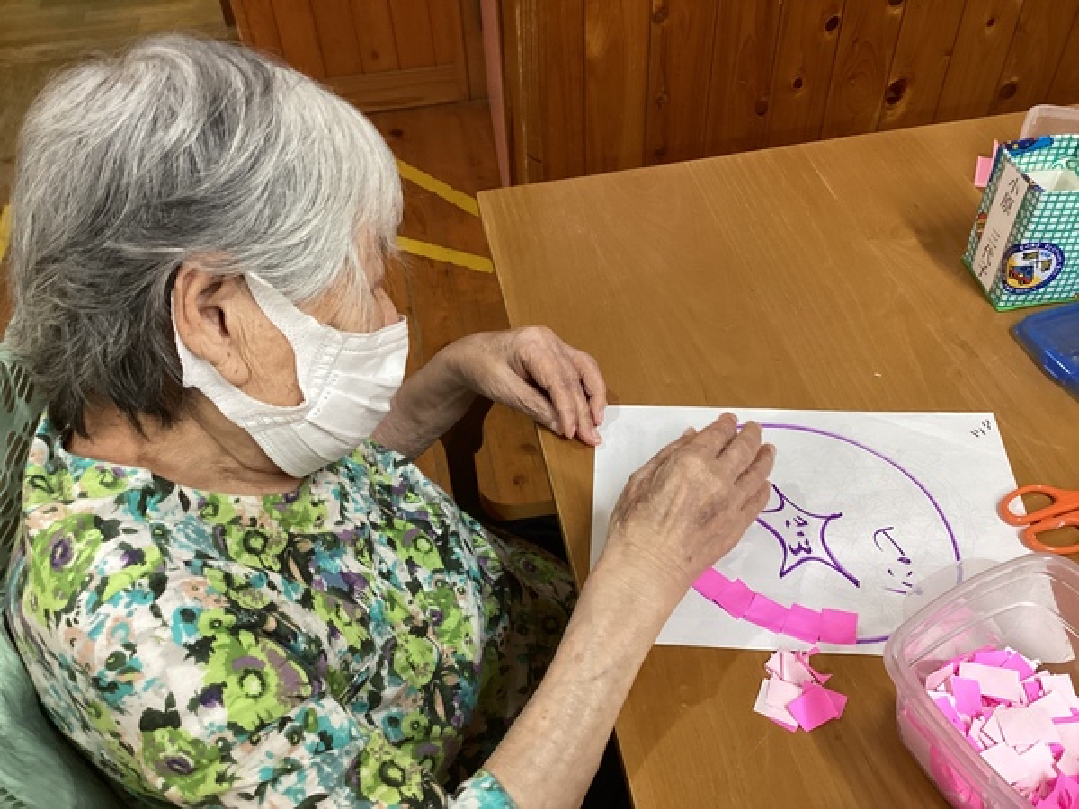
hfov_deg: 58.4
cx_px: 540
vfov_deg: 45.4
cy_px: 404
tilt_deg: -46.3
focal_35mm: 31
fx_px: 966
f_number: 2.4
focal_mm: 3.3
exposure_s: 1/60
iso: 200
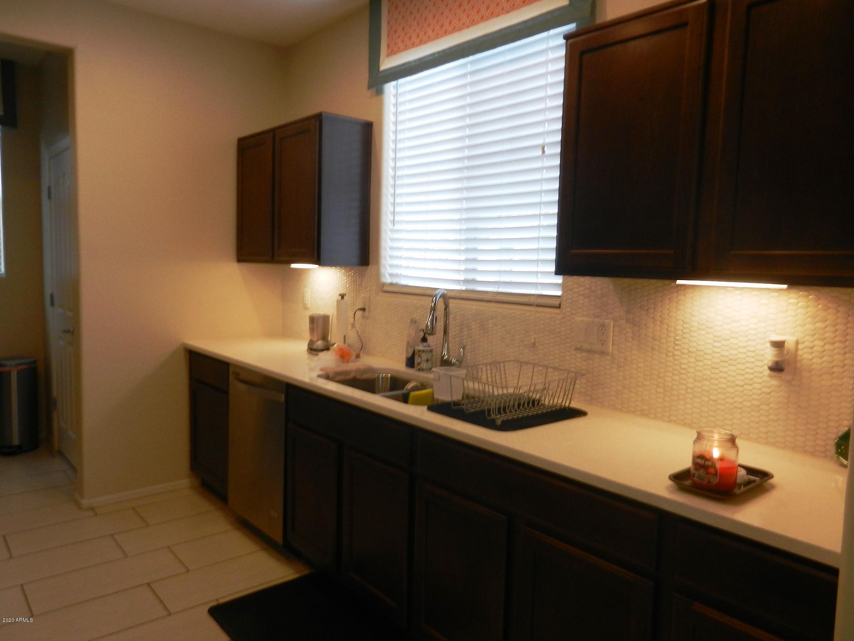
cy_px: 320
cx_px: 427
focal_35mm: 25
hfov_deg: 69.4
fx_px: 617
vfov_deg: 54.9
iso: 160
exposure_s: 1/30
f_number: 3.5
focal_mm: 4.5
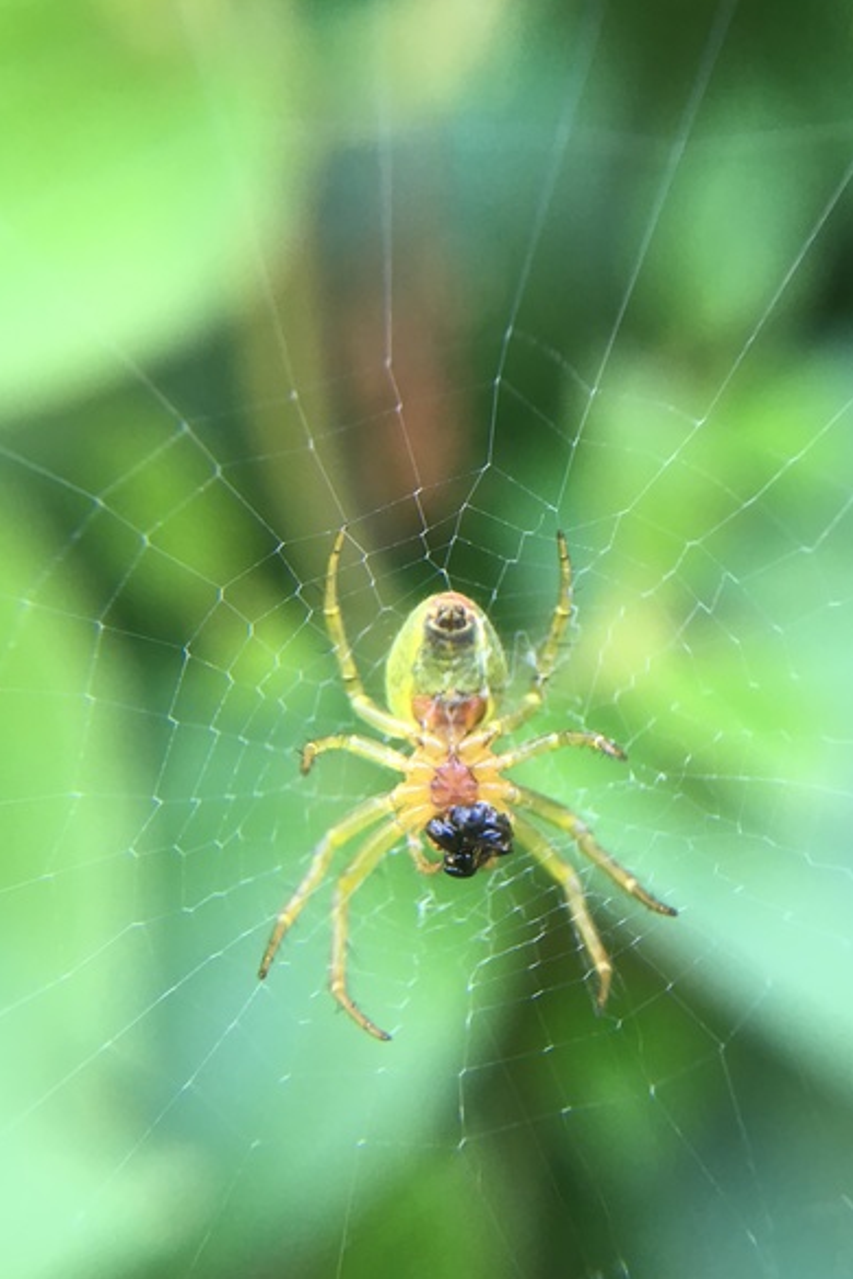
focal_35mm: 33
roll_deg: -6.7
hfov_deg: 40.0
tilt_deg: -20.0
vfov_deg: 57.1
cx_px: 413
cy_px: 693
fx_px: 1173
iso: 50
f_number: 2.2
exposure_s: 1/33
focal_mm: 4.15
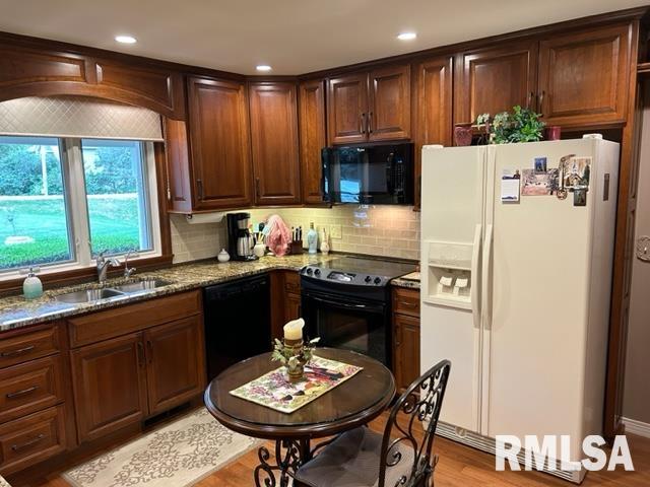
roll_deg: +1.5
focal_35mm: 26
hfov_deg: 67.3
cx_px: 325
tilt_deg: -8.0
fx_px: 488
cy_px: 244
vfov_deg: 53.1
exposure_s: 1/60
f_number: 1.5
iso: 200
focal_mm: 5.7
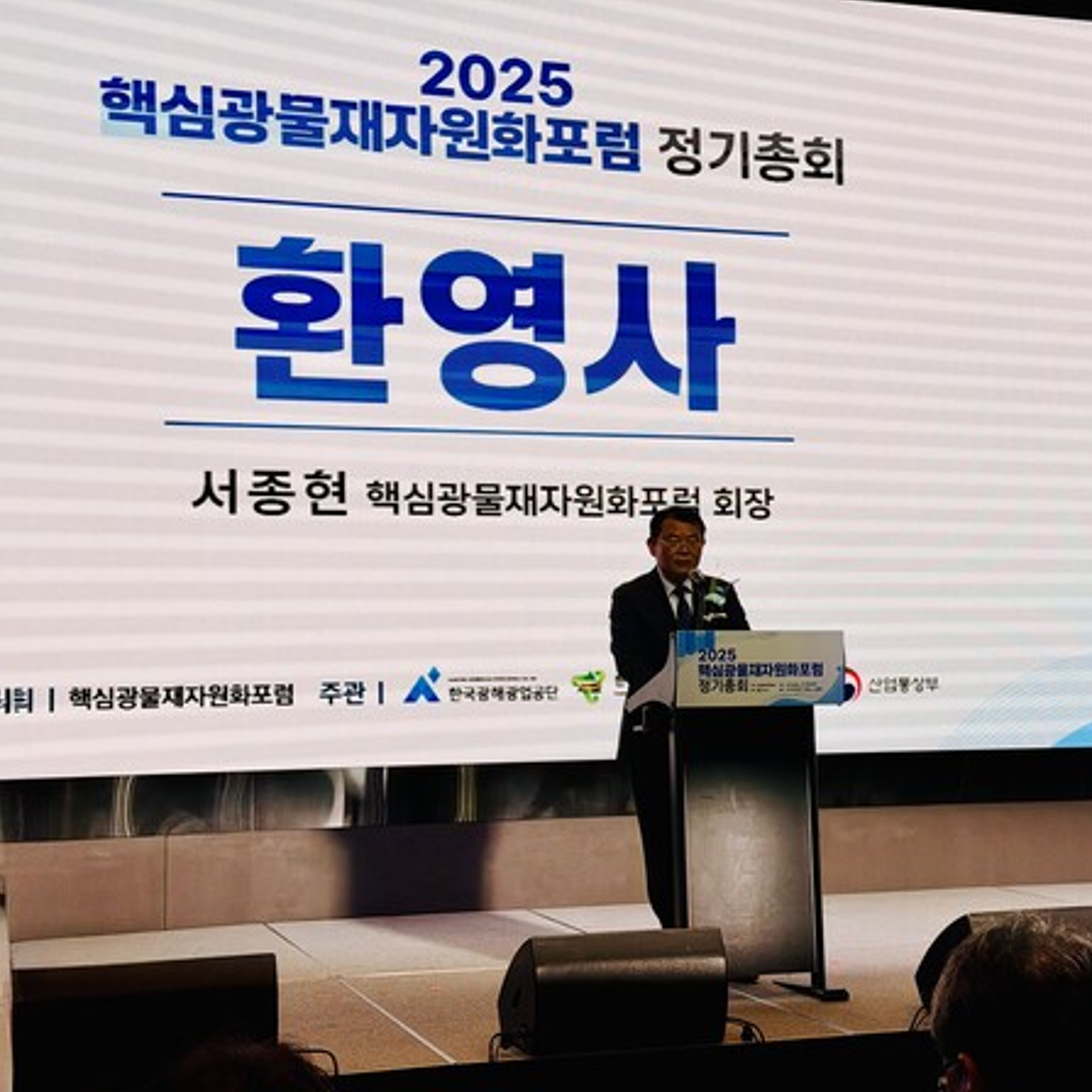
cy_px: 547
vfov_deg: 30.0
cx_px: 655
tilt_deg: +4.2
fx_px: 2034
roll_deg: +0.8
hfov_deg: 30.0
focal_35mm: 57
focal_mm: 6.76
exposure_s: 1/442
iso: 64
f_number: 1.78
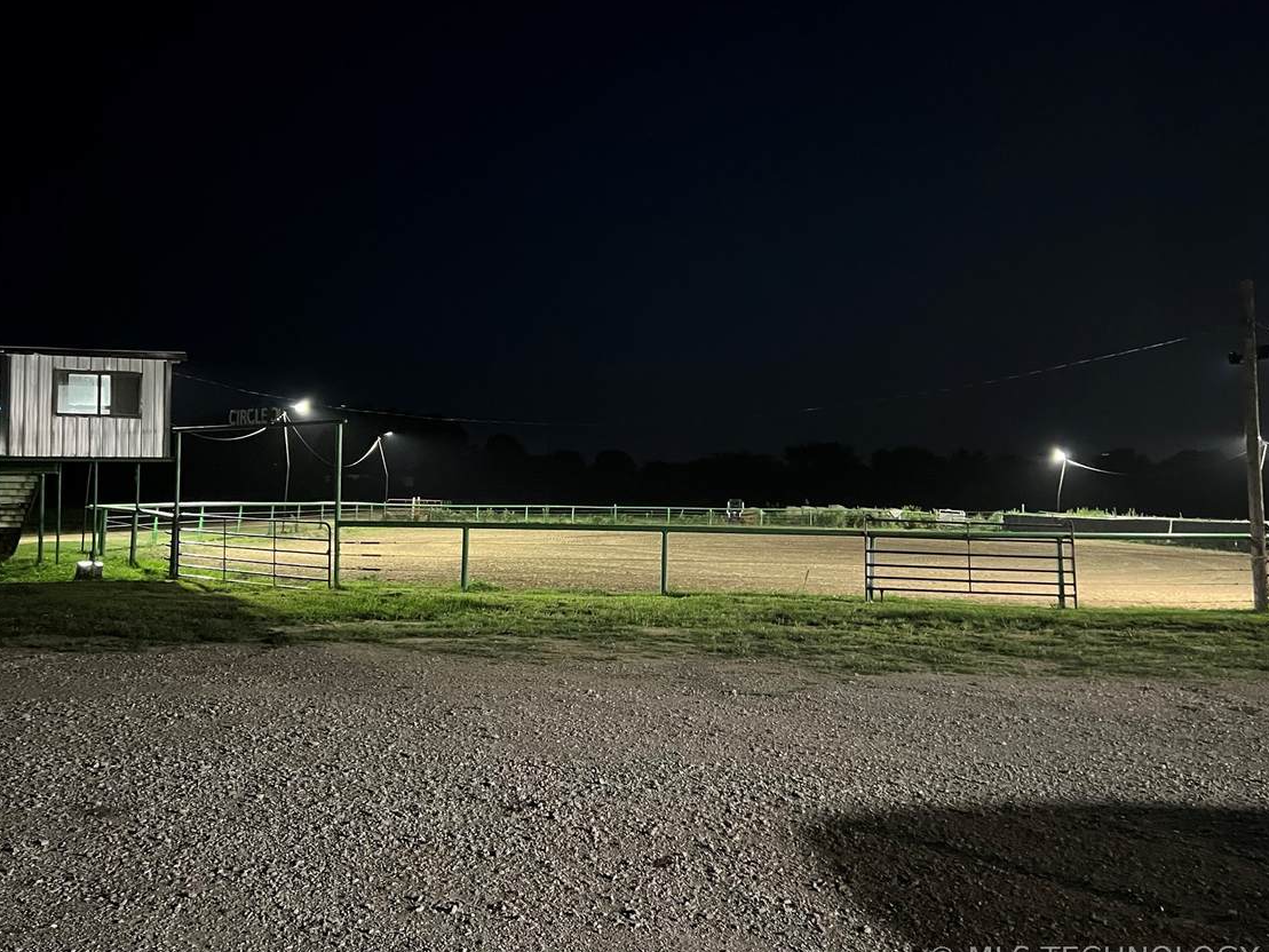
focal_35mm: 30
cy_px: 435
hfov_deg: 59.9
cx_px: 689
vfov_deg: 46.8
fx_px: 1100
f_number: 1.5
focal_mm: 5.7
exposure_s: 1/15
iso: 1250
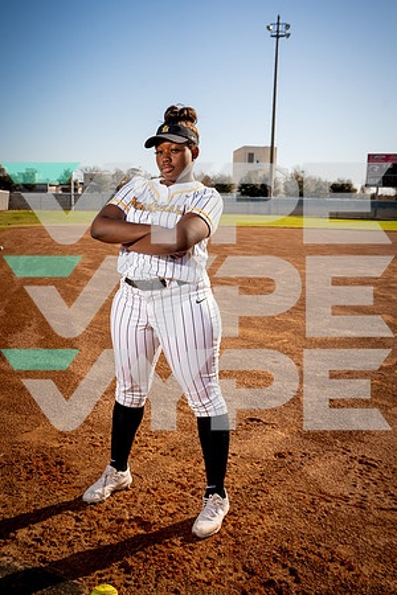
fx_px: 579
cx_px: 198
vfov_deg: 54.4
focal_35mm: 35
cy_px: 298
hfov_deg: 37.9
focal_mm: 35
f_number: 7.1
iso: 100
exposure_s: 1/250
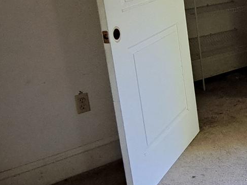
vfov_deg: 25.8
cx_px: 293
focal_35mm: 55
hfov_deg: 30.1
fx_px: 392
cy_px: 21
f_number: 2.2
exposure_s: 1/24
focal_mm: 1.74
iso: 250
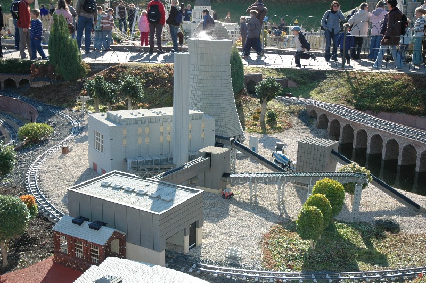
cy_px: 142
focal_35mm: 46
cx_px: 213
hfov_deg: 42.4
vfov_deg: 28.9
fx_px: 550
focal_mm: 31
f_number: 4
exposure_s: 1/400
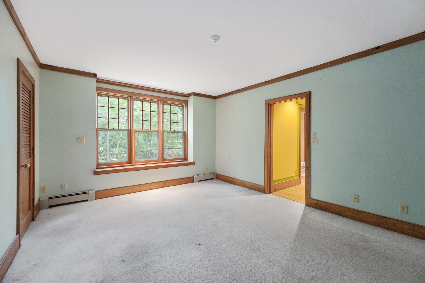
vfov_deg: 77.3
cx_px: 212
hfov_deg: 100.4
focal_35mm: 15
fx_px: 177
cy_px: 142
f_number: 8
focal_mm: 9.7
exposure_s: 1.3
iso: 400
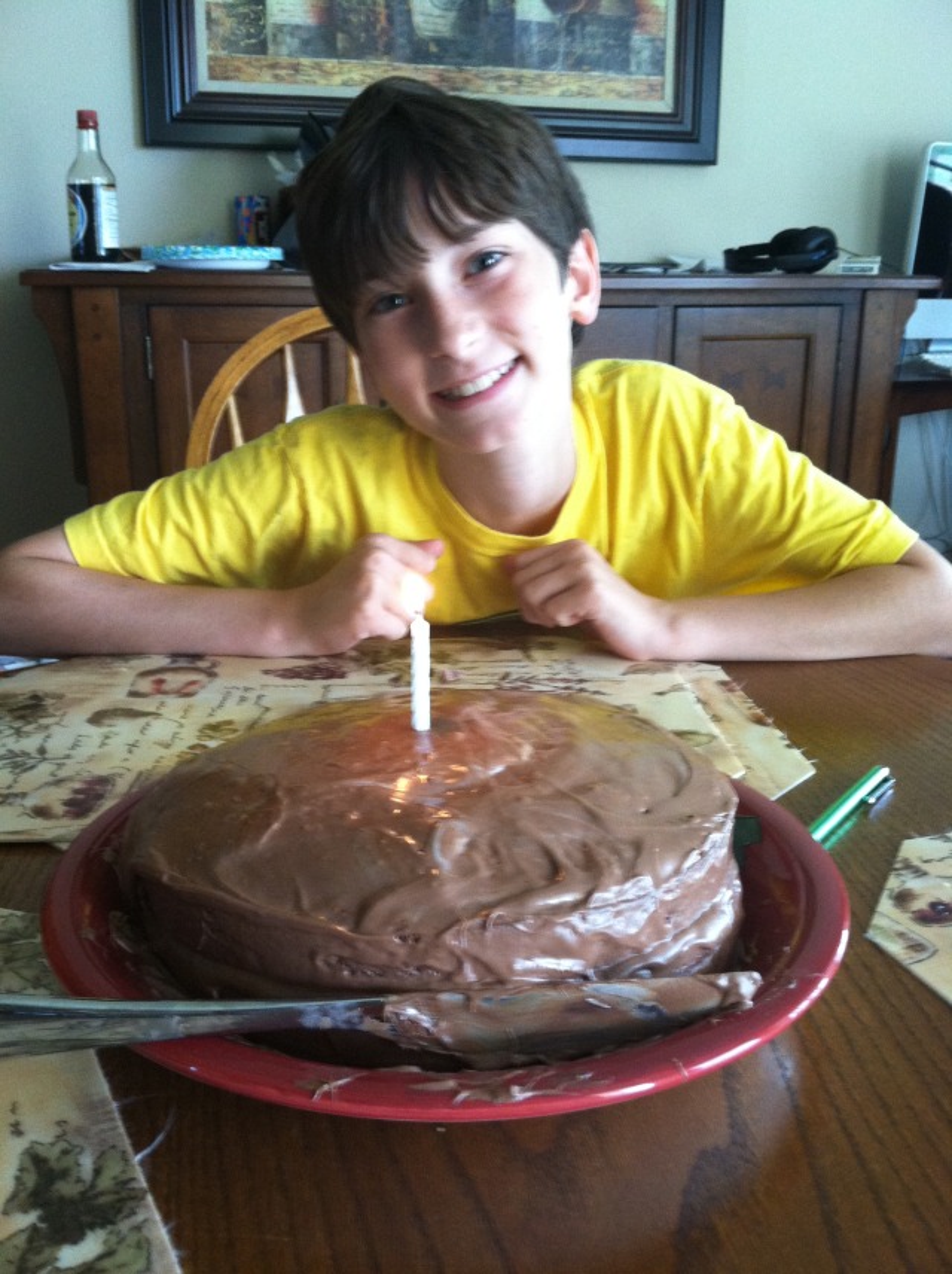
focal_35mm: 35
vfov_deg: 52.7
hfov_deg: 40.6
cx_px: 476
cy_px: 637
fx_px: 1286
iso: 160
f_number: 2.8
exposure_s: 1/15
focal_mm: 3.85
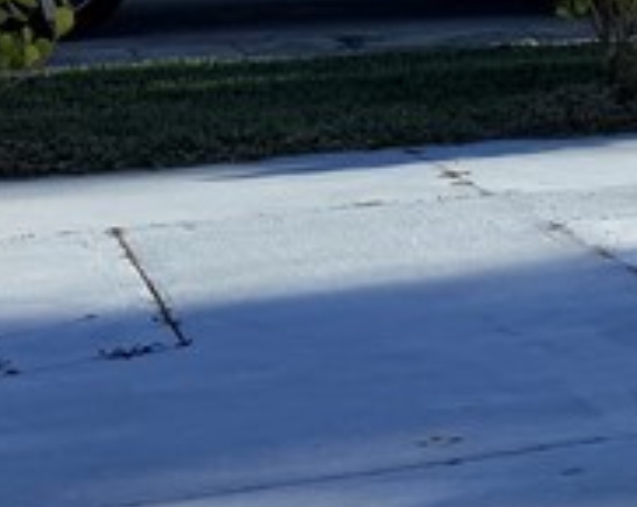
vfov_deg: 11.7
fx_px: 2485
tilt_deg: -11.7
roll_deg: +0.2
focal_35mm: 132
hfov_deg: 11.6
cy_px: 332
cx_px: 1603
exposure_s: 1/5714
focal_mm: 6.76
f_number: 1.78
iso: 80
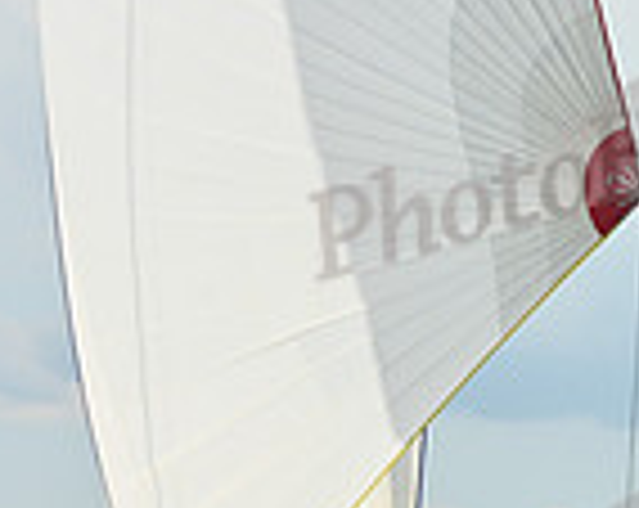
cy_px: 749
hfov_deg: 7.0
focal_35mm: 269
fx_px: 5077
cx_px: 1179
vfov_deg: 5.7
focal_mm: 70
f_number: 7.1
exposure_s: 1/1250
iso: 320
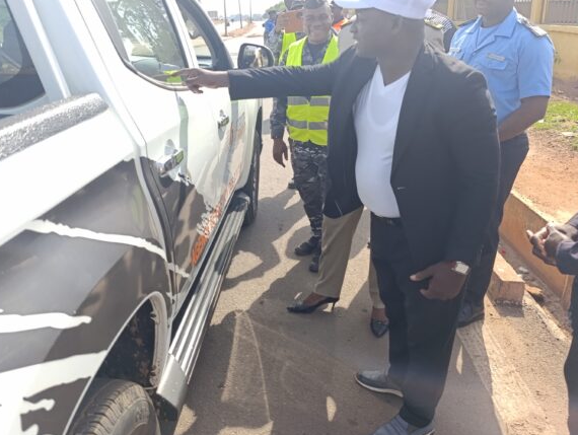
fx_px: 518
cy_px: 163
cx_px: 245
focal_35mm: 31
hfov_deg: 58.0
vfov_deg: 45.2
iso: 50
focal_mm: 6.14
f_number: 1.6
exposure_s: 1/353
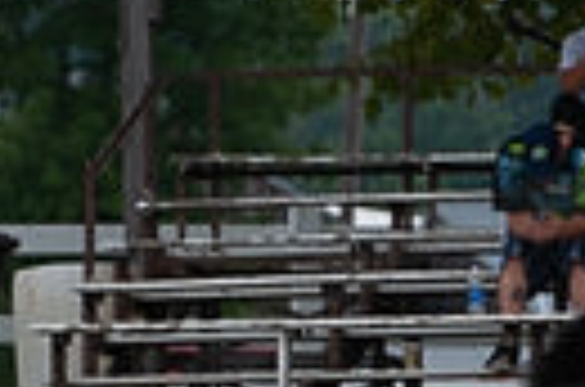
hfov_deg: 3.5
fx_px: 9451
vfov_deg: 2.3
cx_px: 598
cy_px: 722
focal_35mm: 583
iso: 640
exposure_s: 1/1250
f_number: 5.6
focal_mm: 150
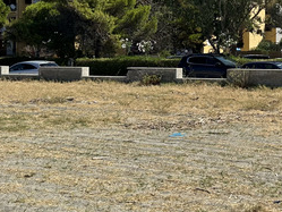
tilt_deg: +2.6
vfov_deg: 18.9
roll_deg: +0.0
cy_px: 28
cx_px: 284
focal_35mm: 77
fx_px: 628
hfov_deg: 24.2
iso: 80
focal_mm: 6.86
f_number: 1.78
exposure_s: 1/6623
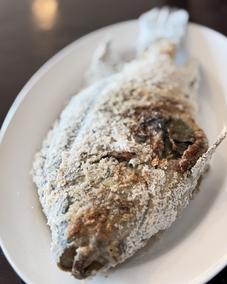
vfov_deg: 36.7
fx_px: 428
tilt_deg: -45.8
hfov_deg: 29.7
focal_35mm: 51
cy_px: 143
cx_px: 114
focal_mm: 6.76
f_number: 1.78
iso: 100
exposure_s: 1/100
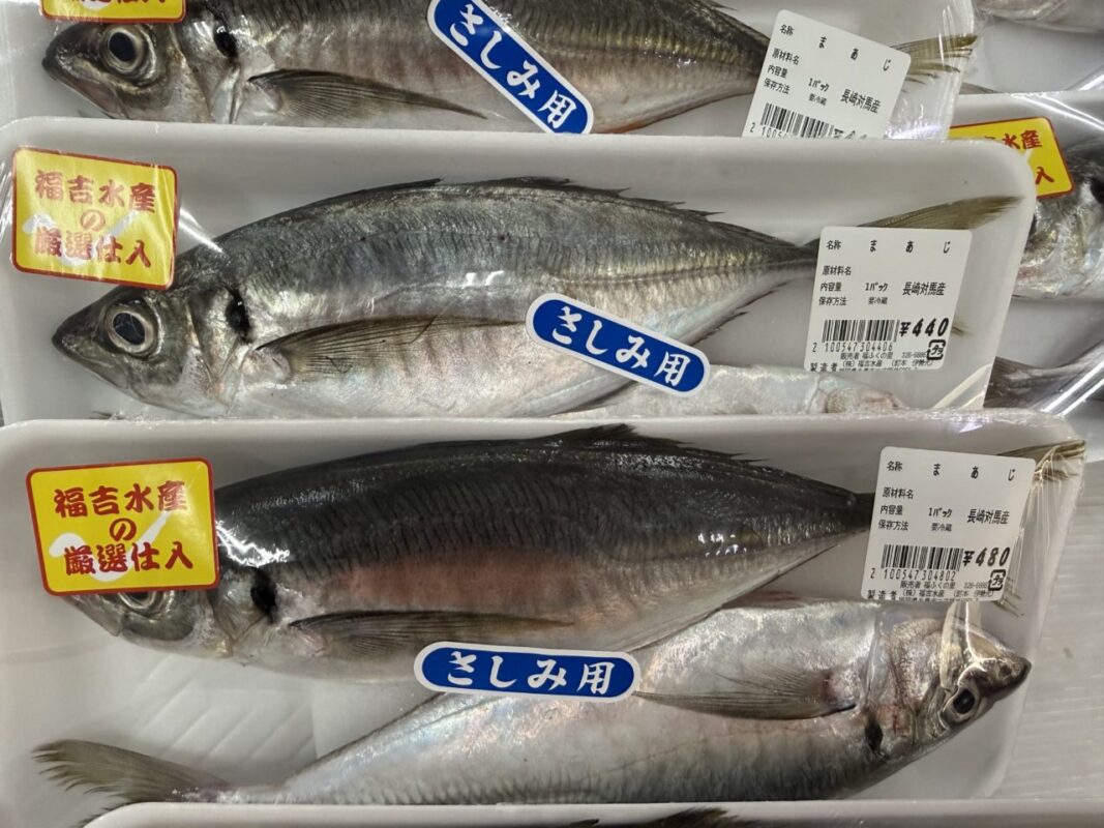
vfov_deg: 56.8
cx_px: 552
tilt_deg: -74.8
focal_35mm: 24
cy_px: 414
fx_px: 765
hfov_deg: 71.6
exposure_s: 1/120
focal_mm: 2.22
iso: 200
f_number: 2.2
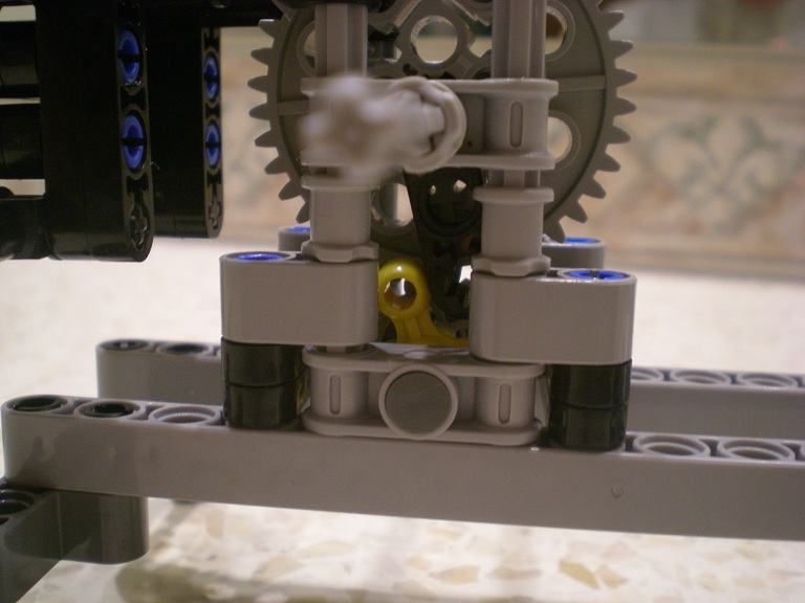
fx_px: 884
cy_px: 302
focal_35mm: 38
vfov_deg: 37.7
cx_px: 402
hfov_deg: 49.0
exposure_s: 1/8.6
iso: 200
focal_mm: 6.3
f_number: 3.1
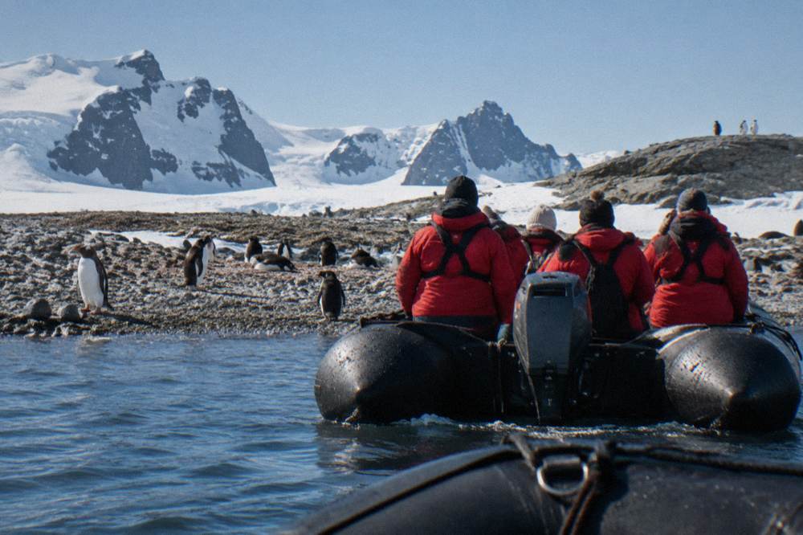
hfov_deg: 40.4
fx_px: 1093
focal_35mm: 49
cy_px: 268
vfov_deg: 27.5
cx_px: 402
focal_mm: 49
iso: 500
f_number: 4
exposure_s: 1/2500
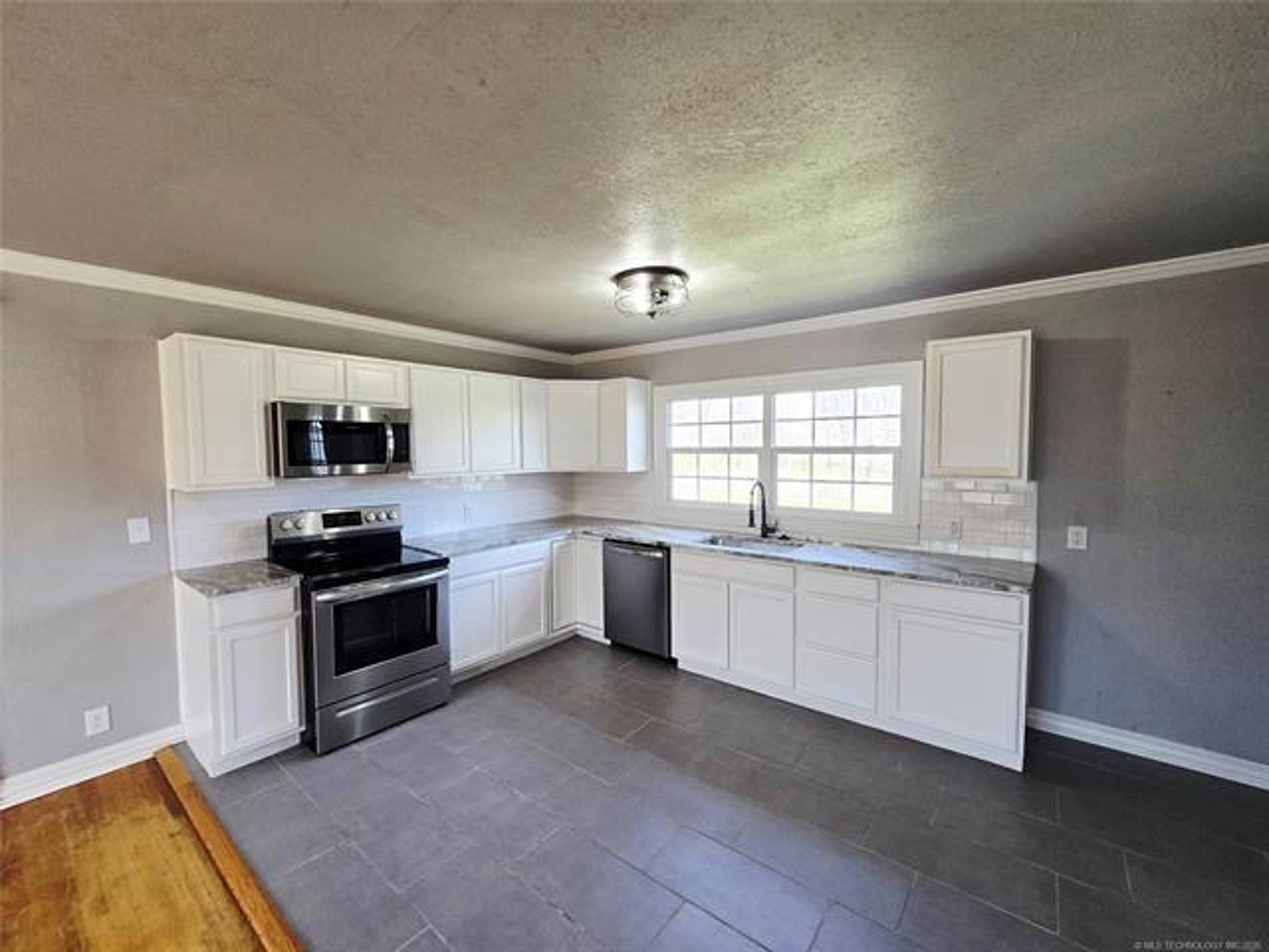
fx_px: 477
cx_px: 634
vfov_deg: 89.9
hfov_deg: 106.2
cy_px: 476
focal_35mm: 13
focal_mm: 2.2
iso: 100
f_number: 2.2
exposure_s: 1/120
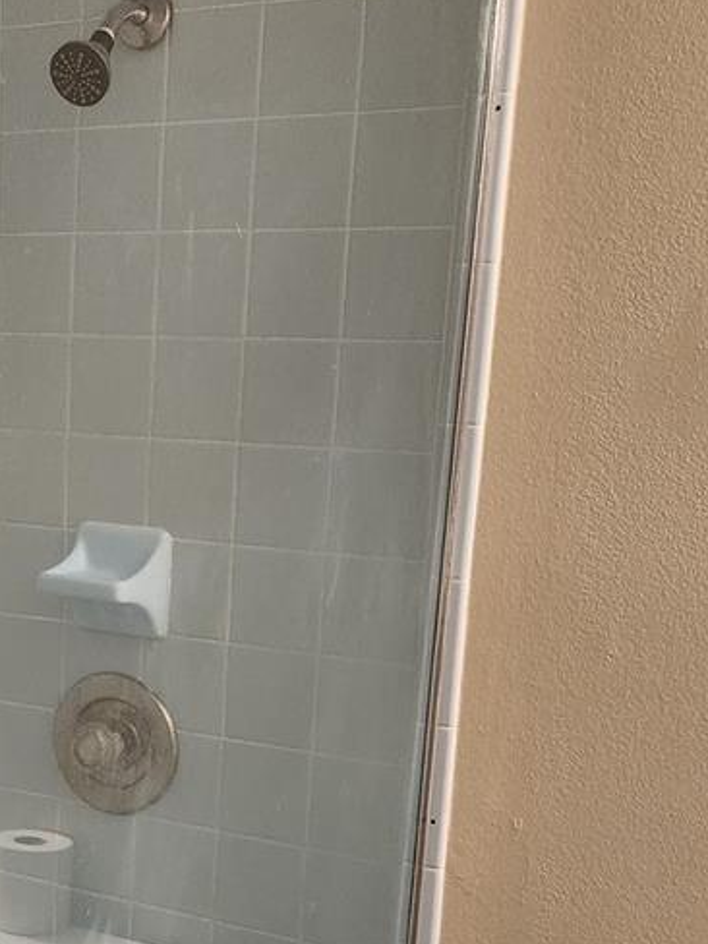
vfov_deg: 31.9
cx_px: 77
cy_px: 749
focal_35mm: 59
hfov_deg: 24.2
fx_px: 1609
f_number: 1.8
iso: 320
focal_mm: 5
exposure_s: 1/120
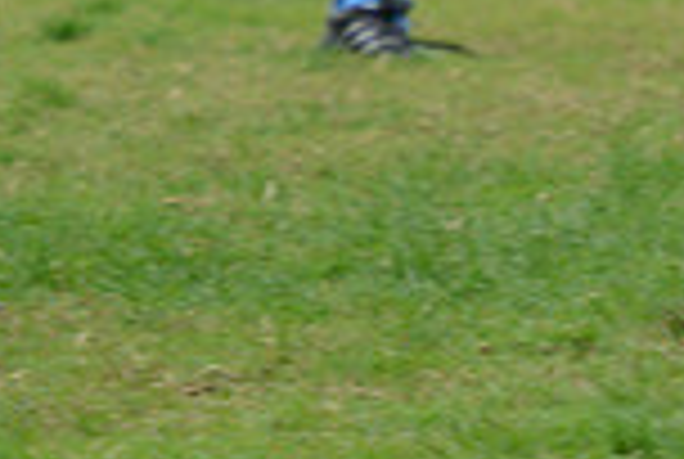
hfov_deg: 2.8
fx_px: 13764
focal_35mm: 723
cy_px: -398
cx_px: -230
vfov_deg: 1.9
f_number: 4
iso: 1600
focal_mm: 190
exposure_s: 1/500
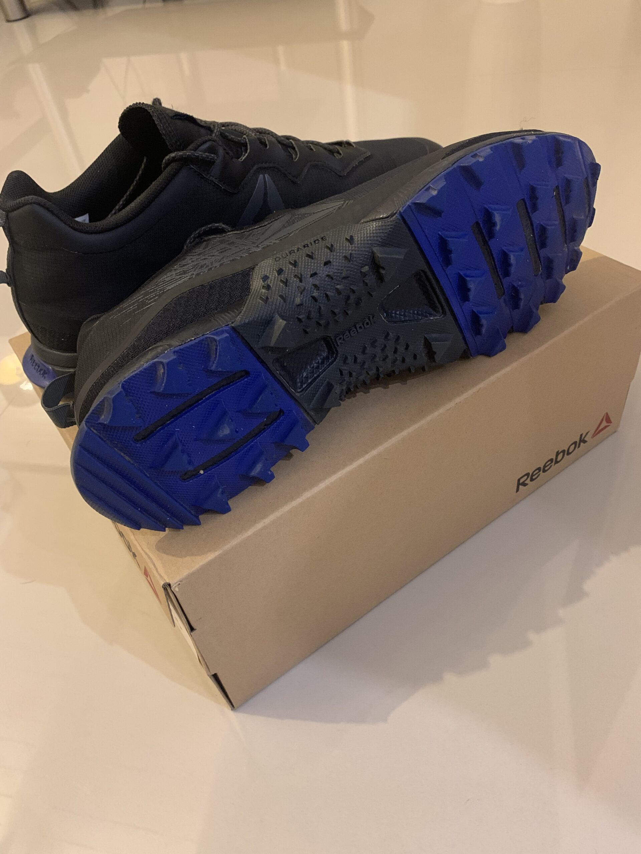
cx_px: 320
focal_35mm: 26
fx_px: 642
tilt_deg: -43.6
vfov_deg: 67.3
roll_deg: +12.3
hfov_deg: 53.1
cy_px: 427
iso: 400
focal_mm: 4.25
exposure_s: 1/25
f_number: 1.8
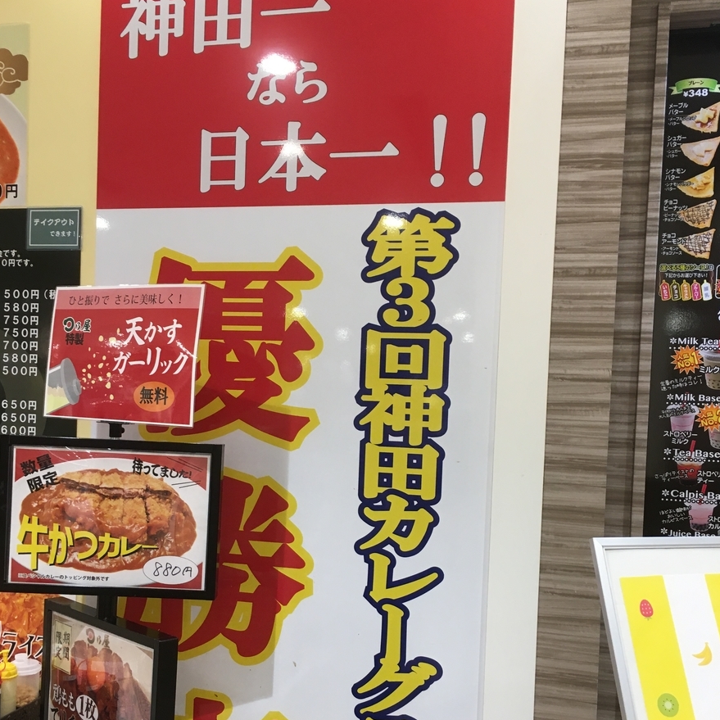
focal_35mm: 35
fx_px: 824
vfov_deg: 46.8
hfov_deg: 47.2
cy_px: 446
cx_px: 355
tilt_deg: -0.8
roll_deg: -2.9
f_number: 2.2
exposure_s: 1/30
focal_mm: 4.15
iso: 40
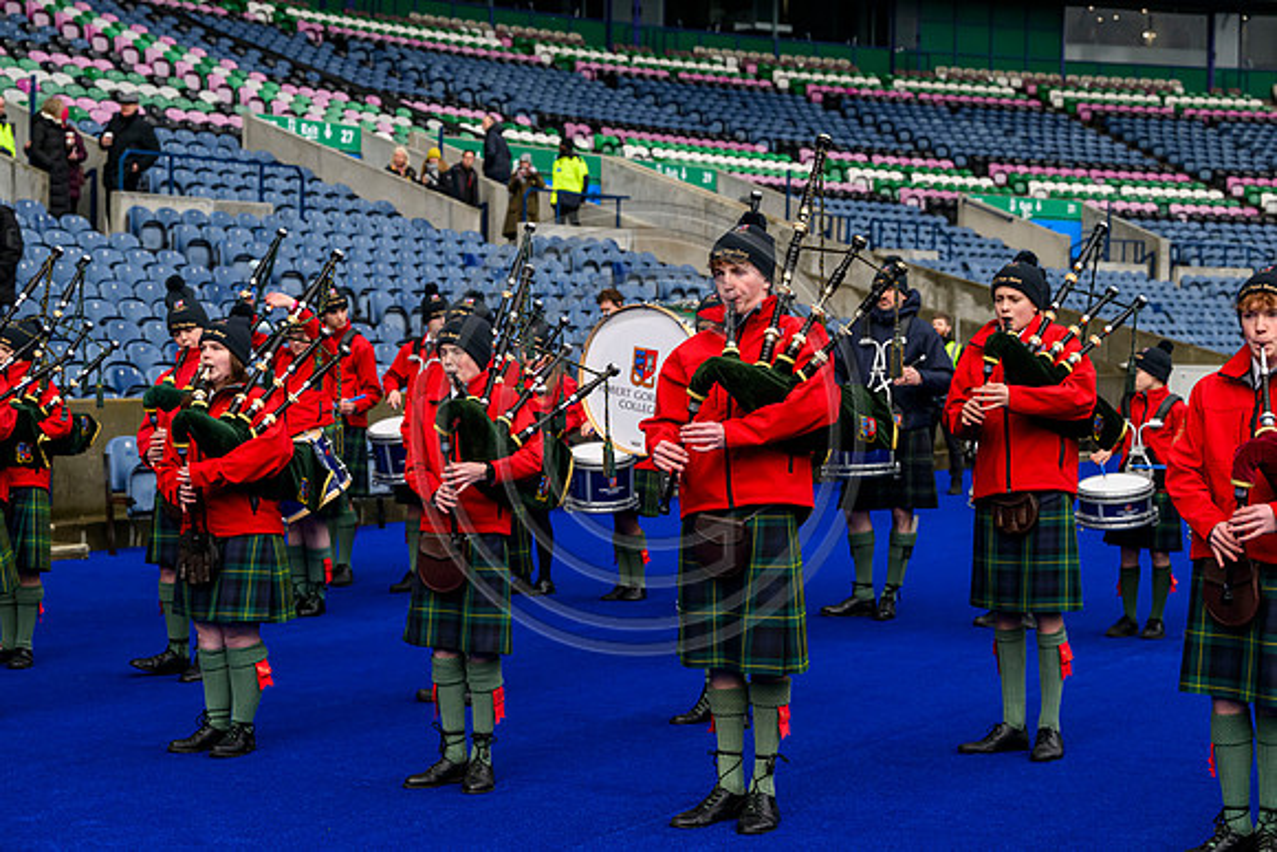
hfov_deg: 28.8
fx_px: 2484
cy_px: 426
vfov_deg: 19.5
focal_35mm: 70
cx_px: 638
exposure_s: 1/2500
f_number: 5
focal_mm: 70
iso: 2500
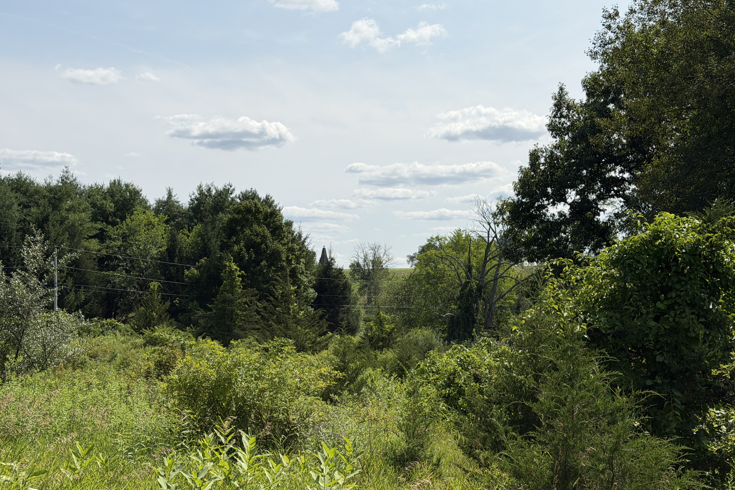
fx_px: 1021
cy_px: 270
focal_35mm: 50
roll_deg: -0.4
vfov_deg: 27.0
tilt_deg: +0.3
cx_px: 367
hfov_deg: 39.6
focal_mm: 6.76
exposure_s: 1/8772
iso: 64
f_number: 1.78
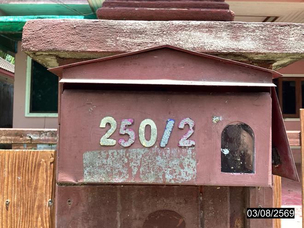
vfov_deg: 45.4
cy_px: 114
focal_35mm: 31
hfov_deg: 58.4
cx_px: 152
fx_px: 272
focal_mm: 3.3
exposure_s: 1/244
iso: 25
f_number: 2.4
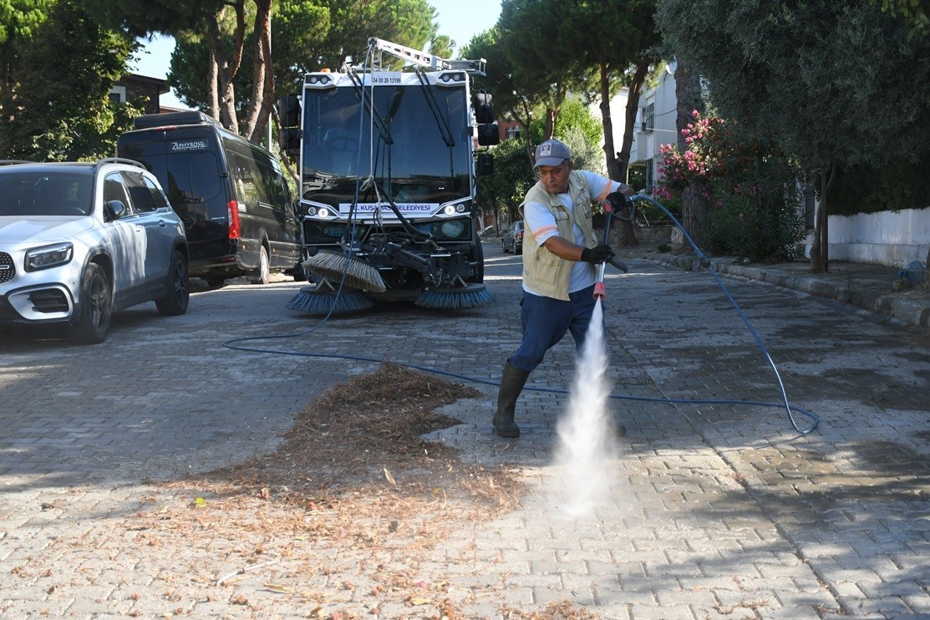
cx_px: 465
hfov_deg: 43.6
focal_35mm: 45
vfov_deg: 29.9
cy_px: 310
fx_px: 1162
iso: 720
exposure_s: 1/2000
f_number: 4
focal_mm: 30
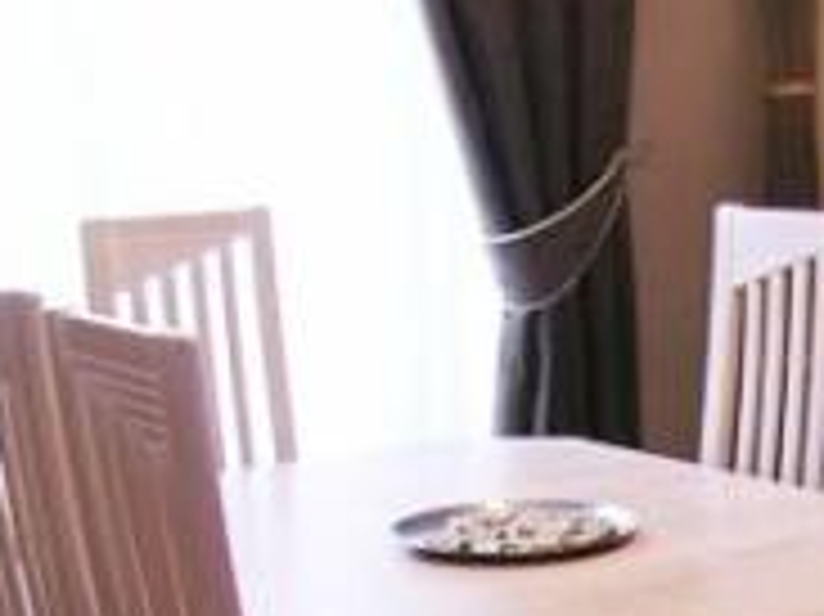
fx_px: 2117
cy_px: 618
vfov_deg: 16.2
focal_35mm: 89
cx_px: 759
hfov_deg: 21.5
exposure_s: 1/11.8
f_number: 2.8
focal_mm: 5.8
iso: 50
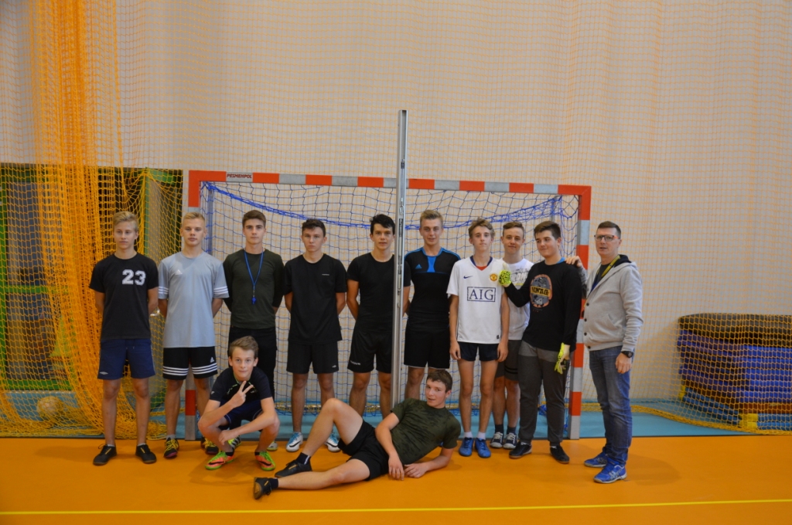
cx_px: 396
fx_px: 724
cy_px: 262
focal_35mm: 33
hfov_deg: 57.3
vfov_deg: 39.8
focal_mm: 22
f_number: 3.8
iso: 800
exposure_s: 1/60
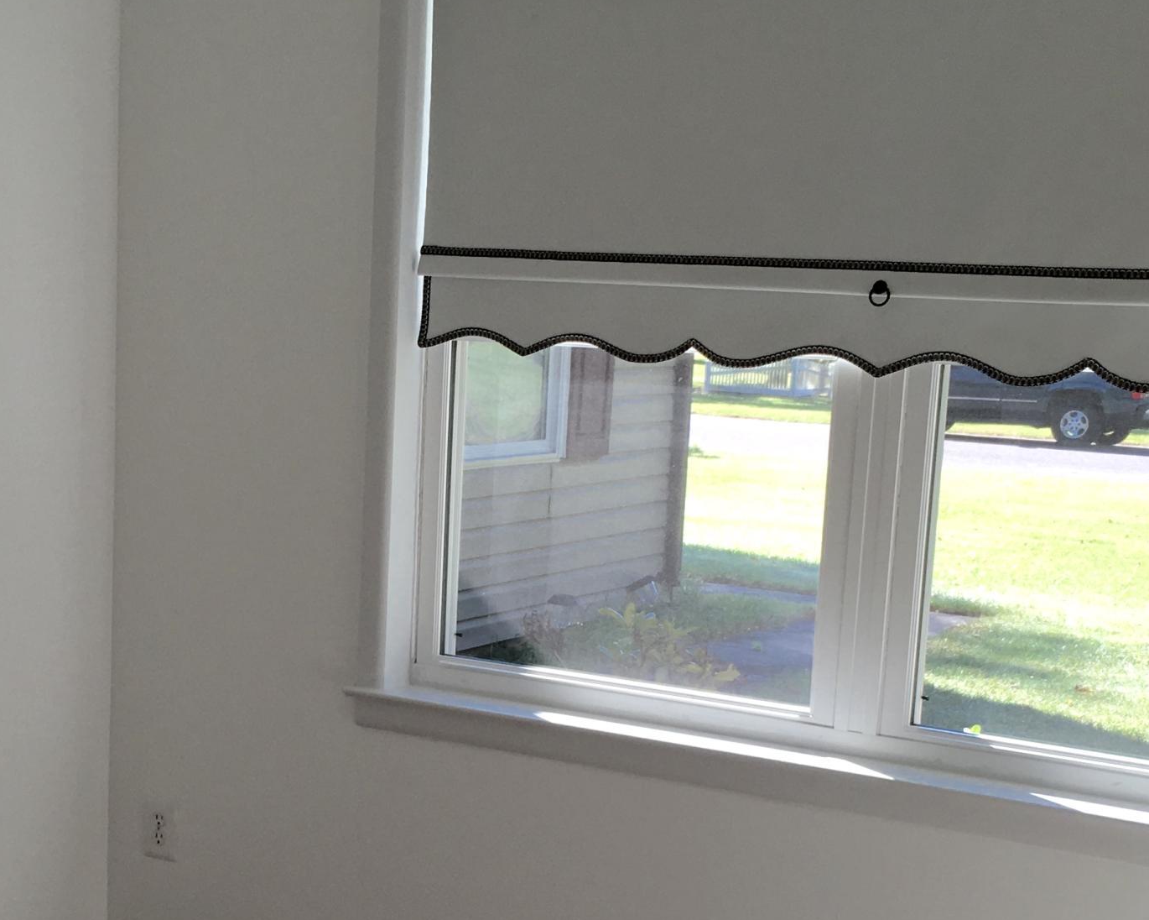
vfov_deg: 24.4
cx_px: 395
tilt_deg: -9.9
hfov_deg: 30.3
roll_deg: -1.8
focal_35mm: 62
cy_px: 679
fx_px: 2108
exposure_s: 1/144
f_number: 2.2
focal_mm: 4.15
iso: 25
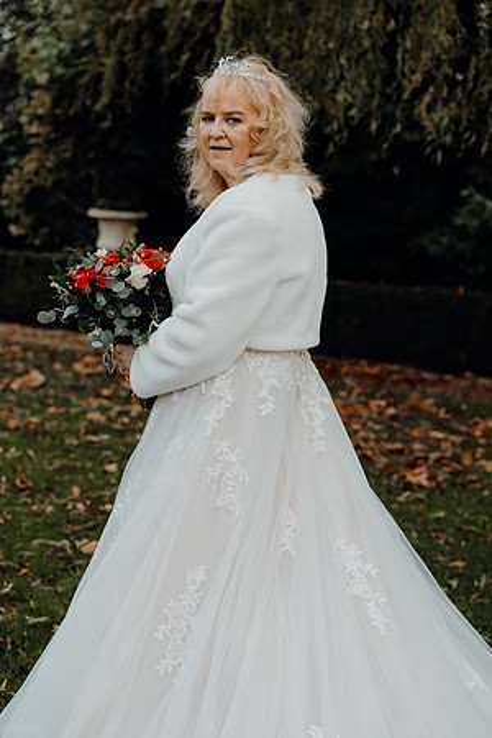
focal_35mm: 67
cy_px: 369
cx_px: 246
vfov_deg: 30.1
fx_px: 1373
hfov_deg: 20.3
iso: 800
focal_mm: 67
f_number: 3.5
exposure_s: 1/250
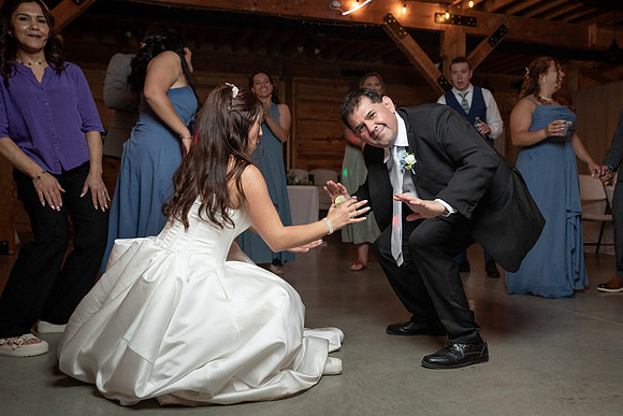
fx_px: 595
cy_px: 222
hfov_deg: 55.2
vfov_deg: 38.5
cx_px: 343
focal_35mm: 34
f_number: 4
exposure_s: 1/200
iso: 2000
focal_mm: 31
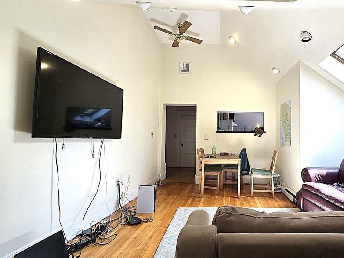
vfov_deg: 74.7
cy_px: 134
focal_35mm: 17
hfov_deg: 88.7
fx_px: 169
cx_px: 221
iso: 64
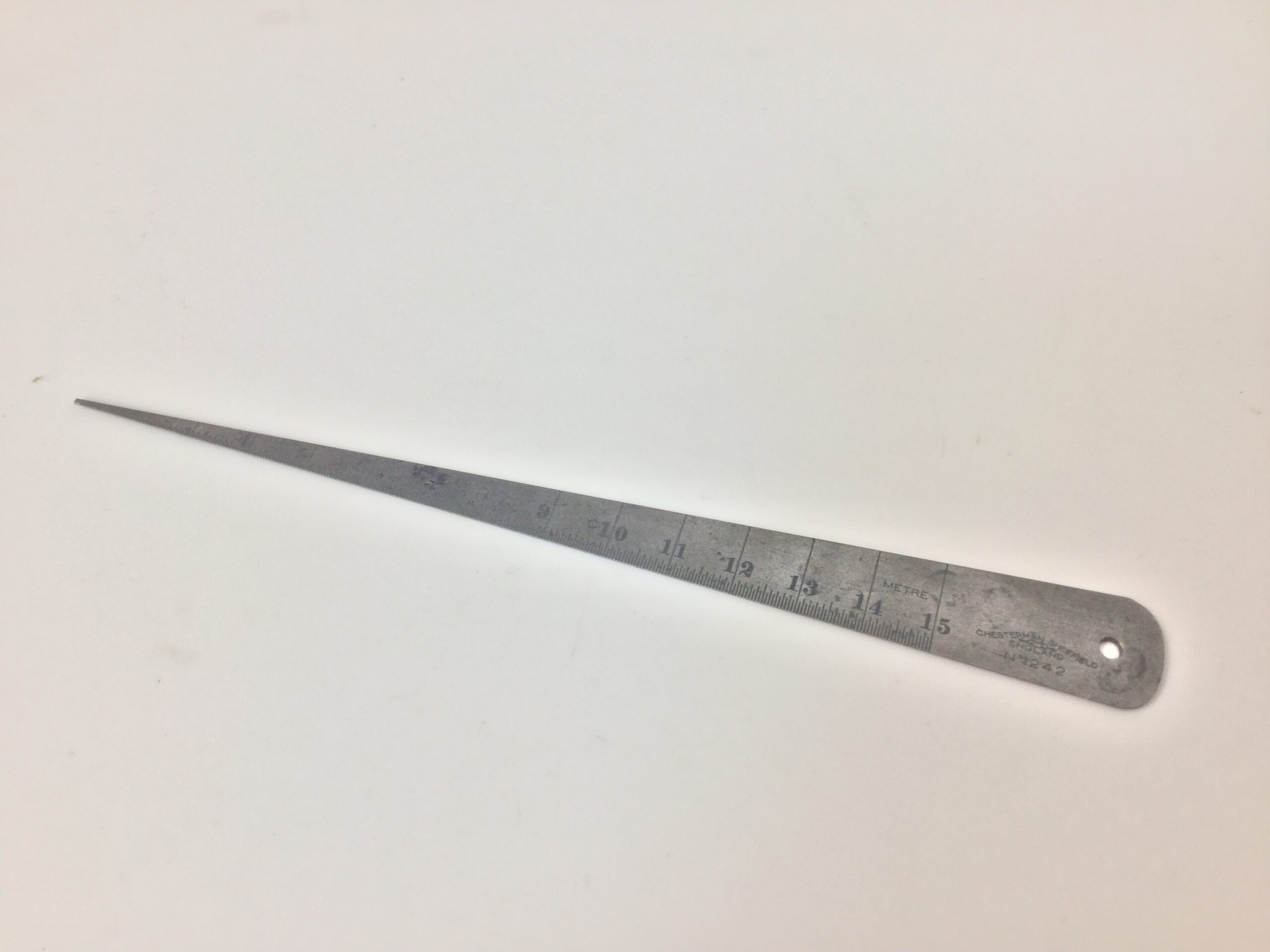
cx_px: 635
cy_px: 476
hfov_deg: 58.4
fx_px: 1137
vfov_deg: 45.4
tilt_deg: -59.9
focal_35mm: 31
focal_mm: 3.3
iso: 32
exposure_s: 1/33
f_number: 2.4
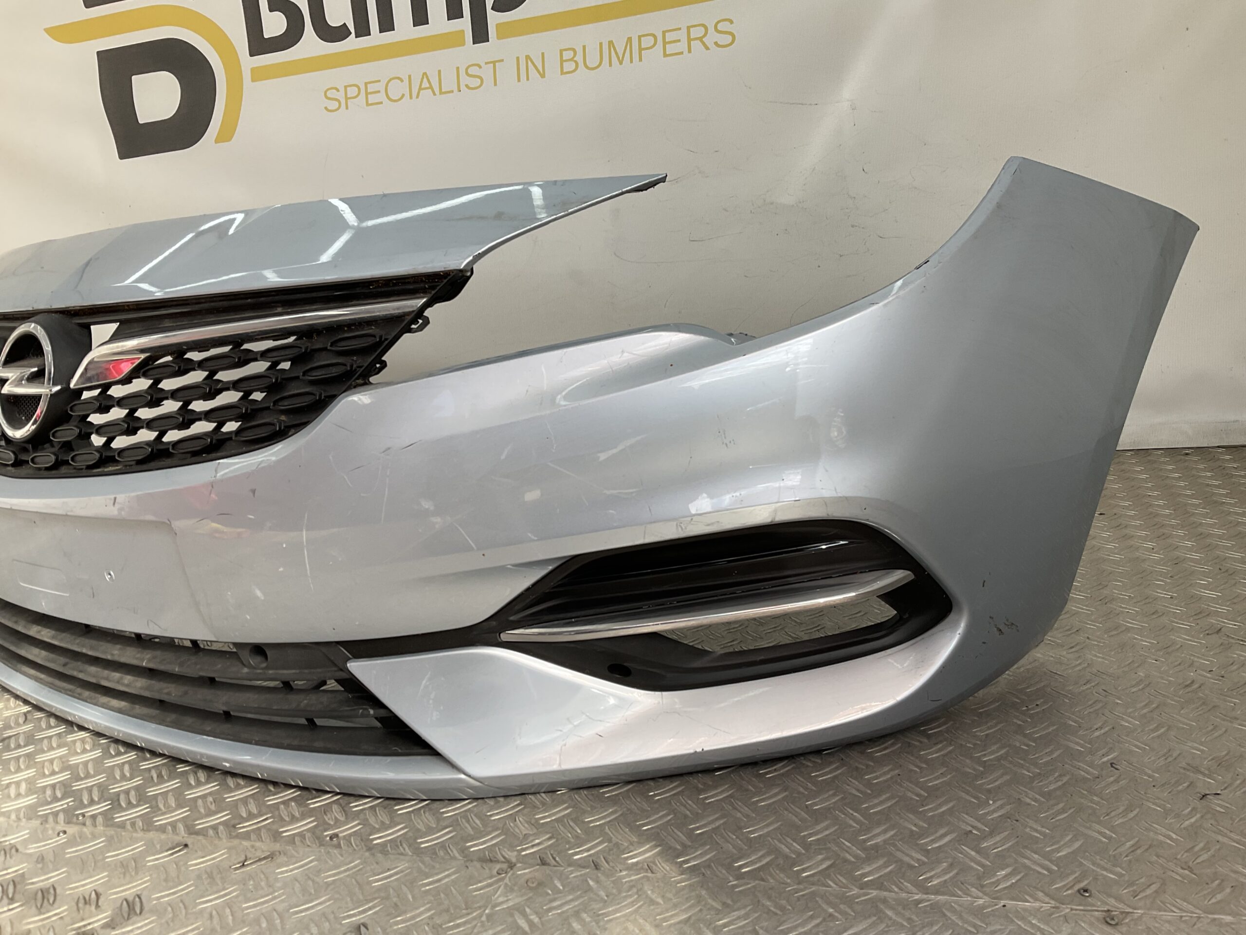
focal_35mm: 29
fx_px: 1044
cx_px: 623
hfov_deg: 61.7
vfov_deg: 48.2
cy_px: 468
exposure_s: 1/370
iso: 16
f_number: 1.8
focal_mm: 3
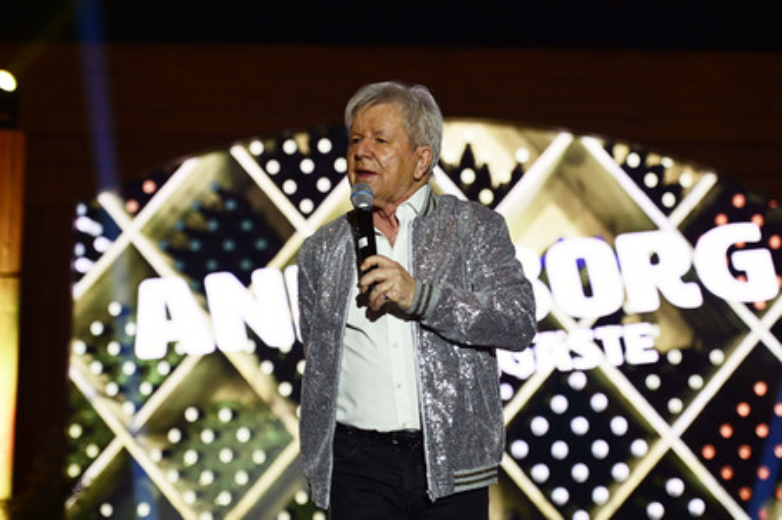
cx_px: 391
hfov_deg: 22.6
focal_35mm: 90
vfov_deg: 15.2
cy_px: 260
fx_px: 1954
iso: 450
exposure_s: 1/160
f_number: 2.8
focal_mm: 90
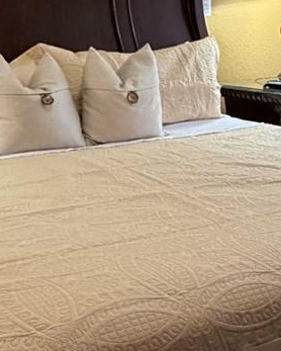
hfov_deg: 24.2
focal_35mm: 63
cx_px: 118
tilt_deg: -12.8
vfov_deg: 30.0
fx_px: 654
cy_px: 158
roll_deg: +1.8
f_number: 2.2
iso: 500
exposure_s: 1/60
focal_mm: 2.22
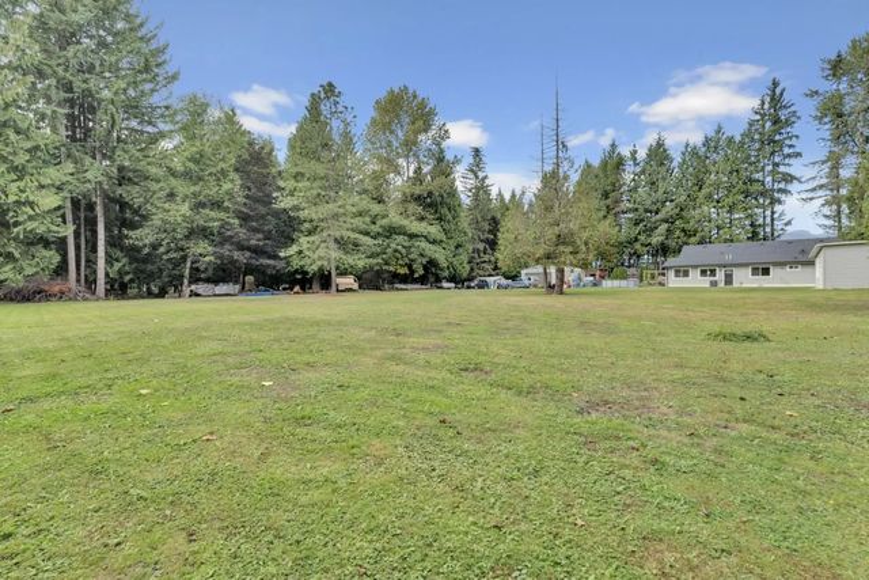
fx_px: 401
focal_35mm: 17
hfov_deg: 94.6
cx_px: 434
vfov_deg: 71.8
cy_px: 290
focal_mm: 16.6
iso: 400
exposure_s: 1/250
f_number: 8
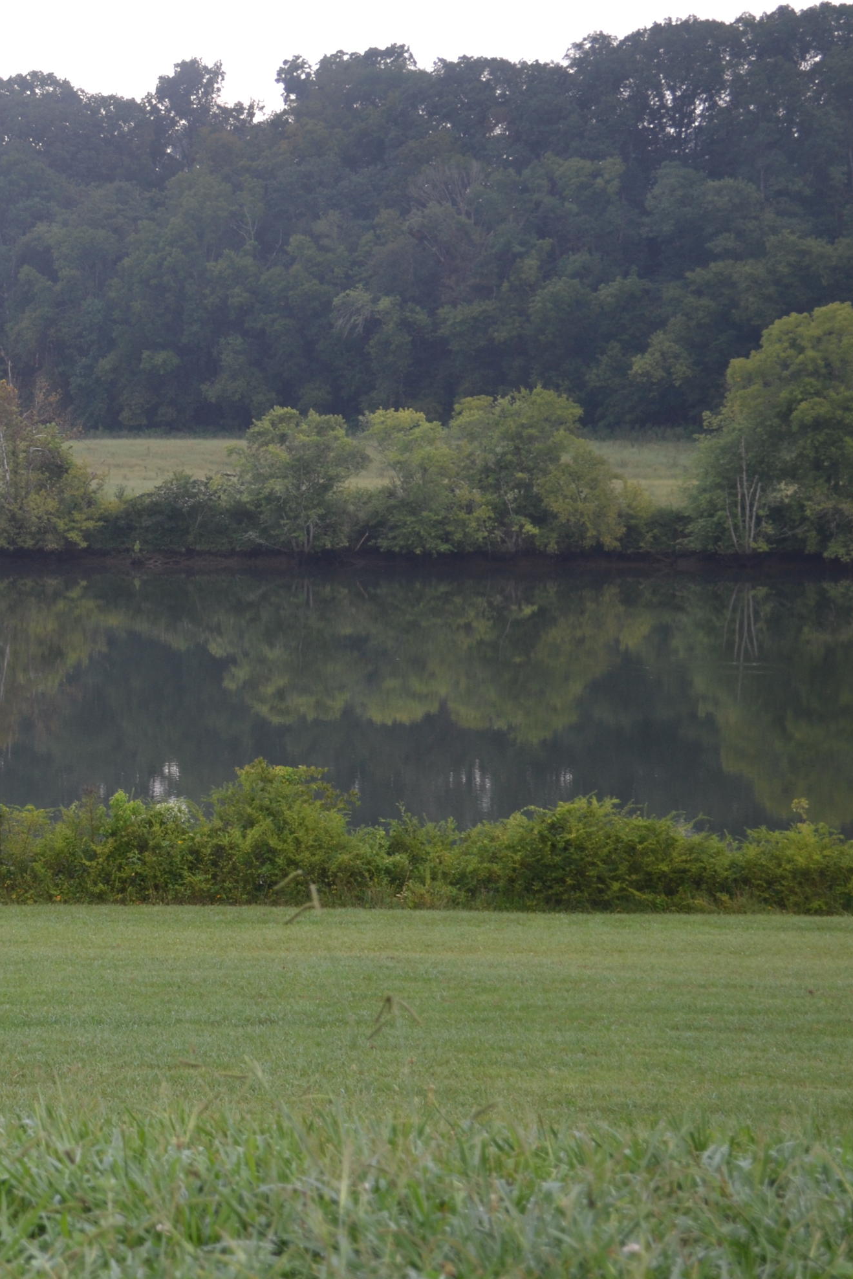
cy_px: 638
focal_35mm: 91
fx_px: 3233
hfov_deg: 14.7
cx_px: -86
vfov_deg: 22.4
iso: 220
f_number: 5.6
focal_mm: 40
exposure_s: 1/125
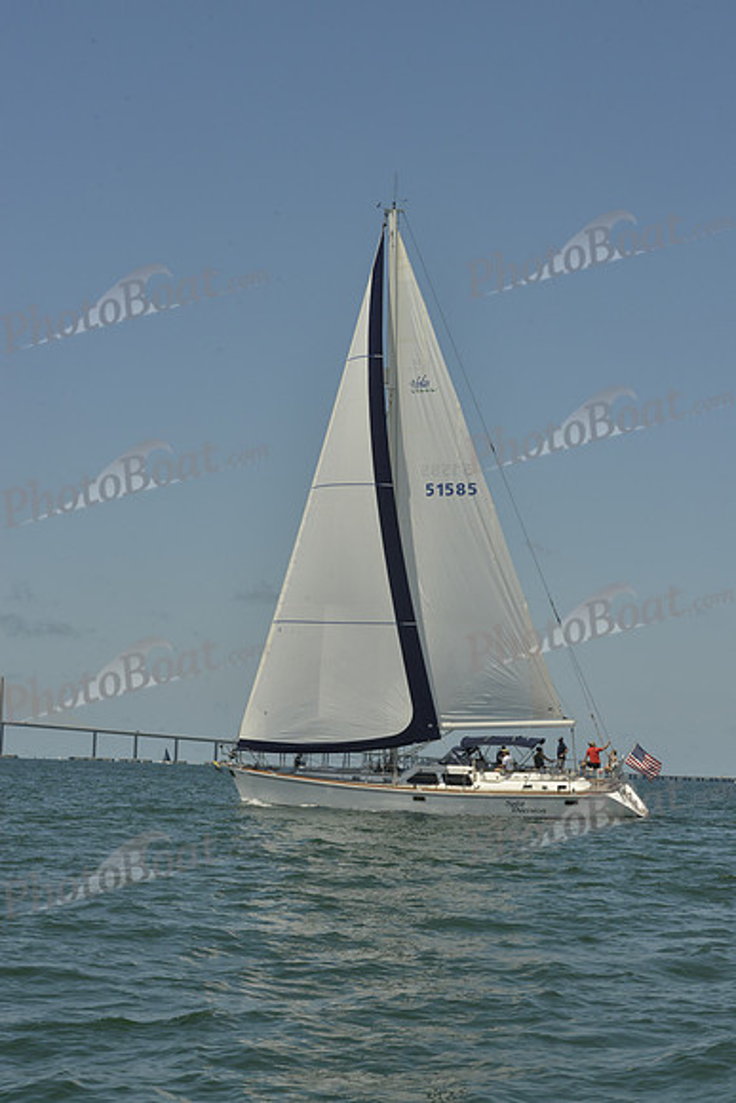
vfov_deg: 28.8
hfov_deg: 19.5
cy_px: 552
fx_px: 2145
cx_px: 368
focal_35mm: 70
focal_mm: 70
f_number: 18
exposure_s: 1/500
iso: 280
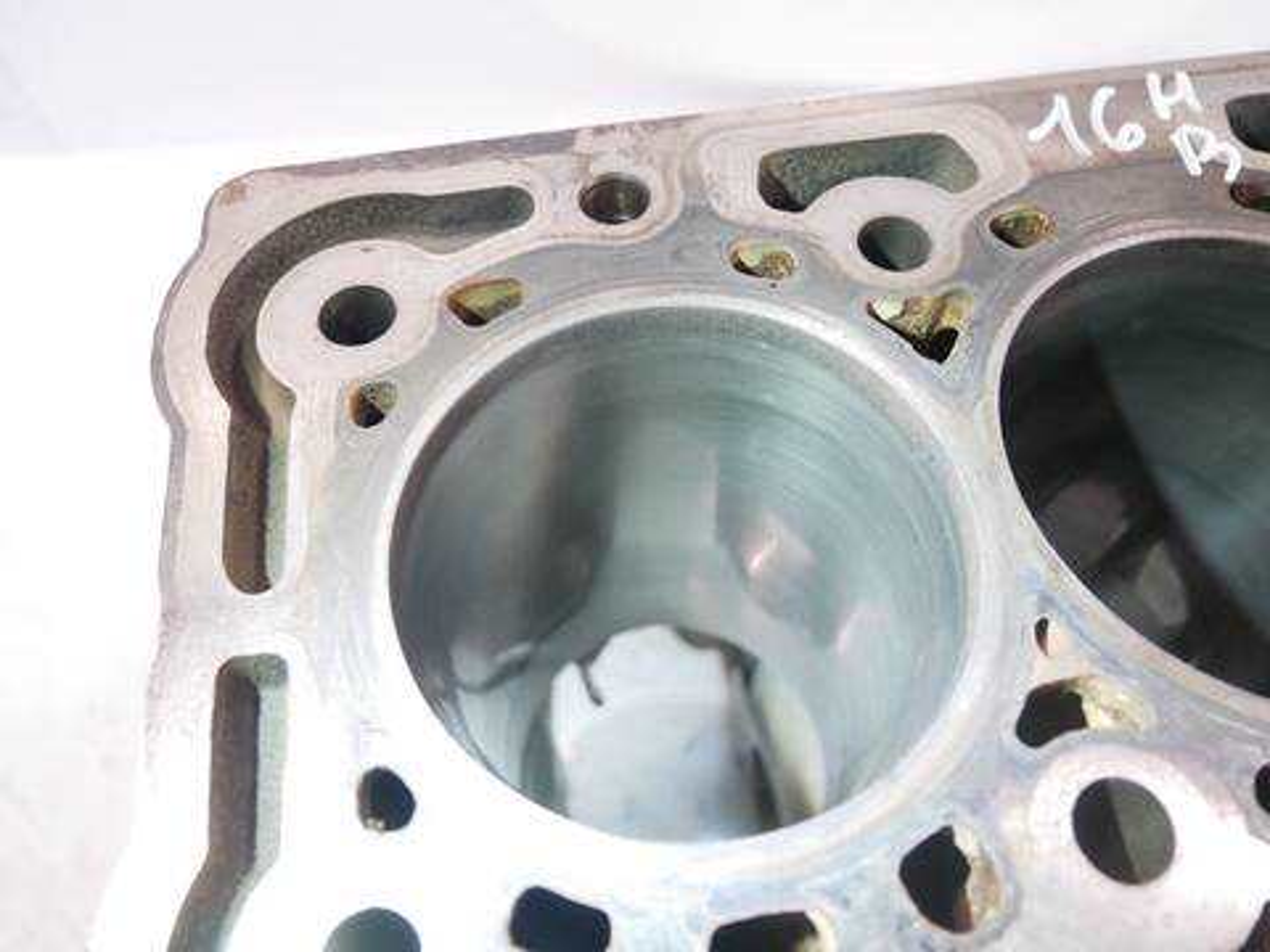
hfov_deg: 67.3
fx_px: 954
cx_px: 635
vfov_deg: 53.1
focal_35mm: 26
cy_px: 476
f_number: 3.5
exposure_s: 1/60
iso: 1250
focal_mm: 13
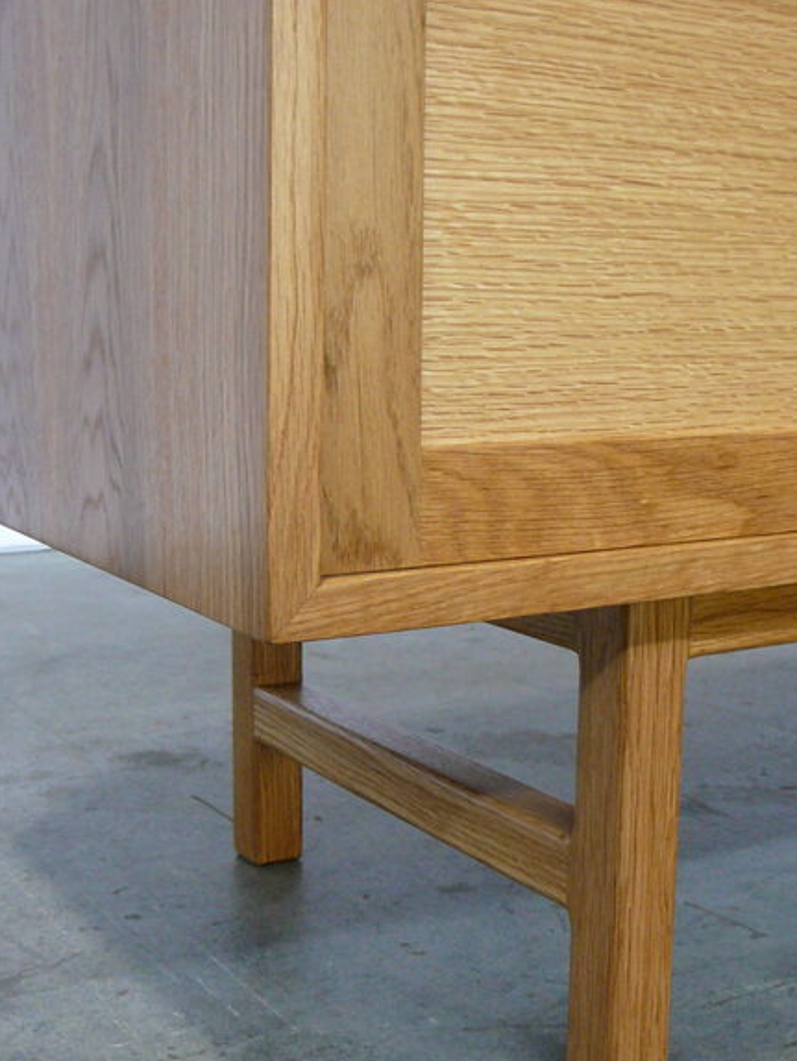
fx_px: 1595
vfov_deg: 36.8
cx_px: 409
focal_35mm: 52
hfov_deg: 28.1
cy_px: 531
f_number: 2.8
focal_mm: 5.2
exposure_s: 1/30
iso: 200
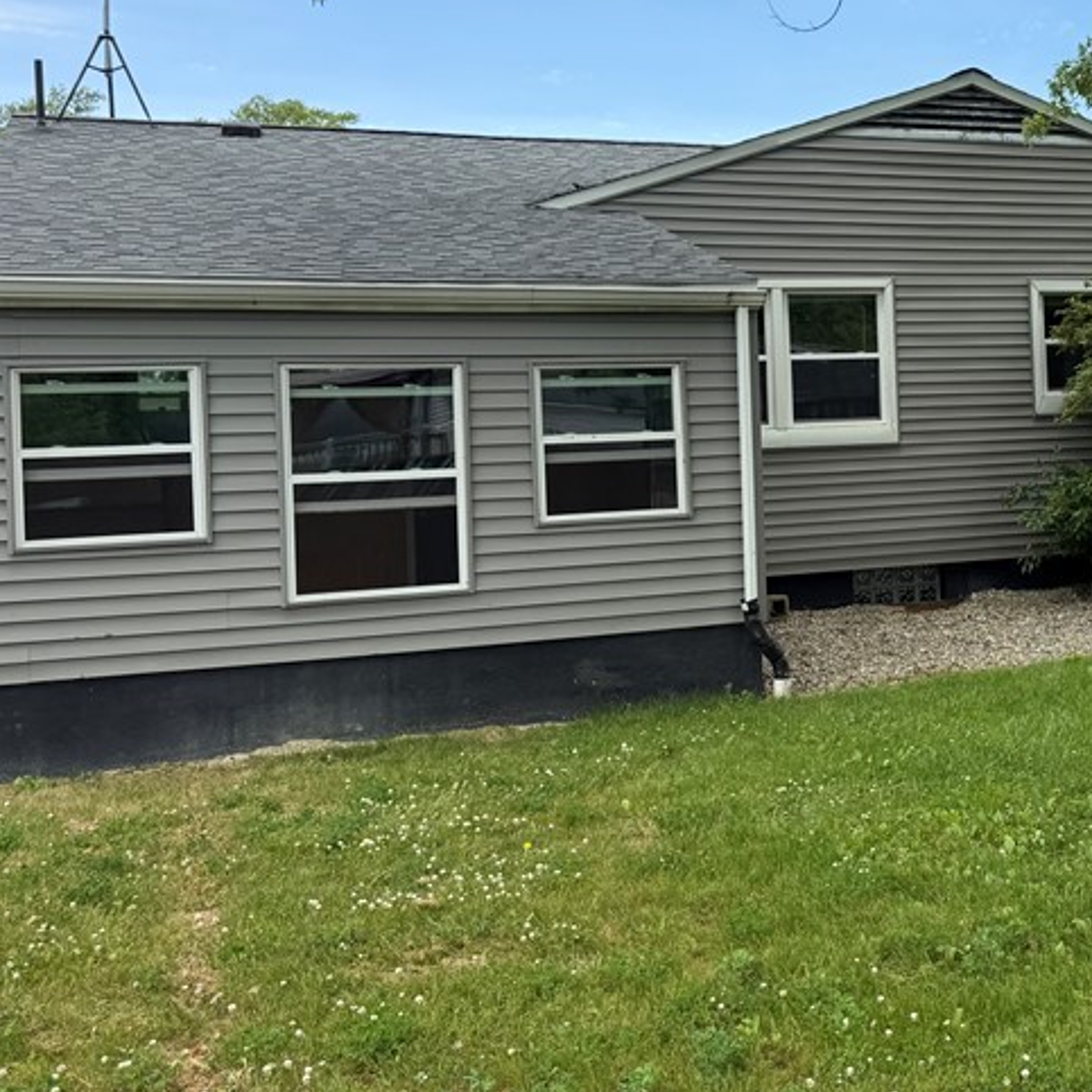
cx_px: 954
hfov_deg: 35.6
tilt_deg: +0.7
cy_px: 414
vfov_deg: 37.3
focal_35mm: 45
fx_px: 1606
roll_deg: +2.7
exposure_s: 1/2445
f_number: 1.78
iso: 80
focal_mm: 6.76
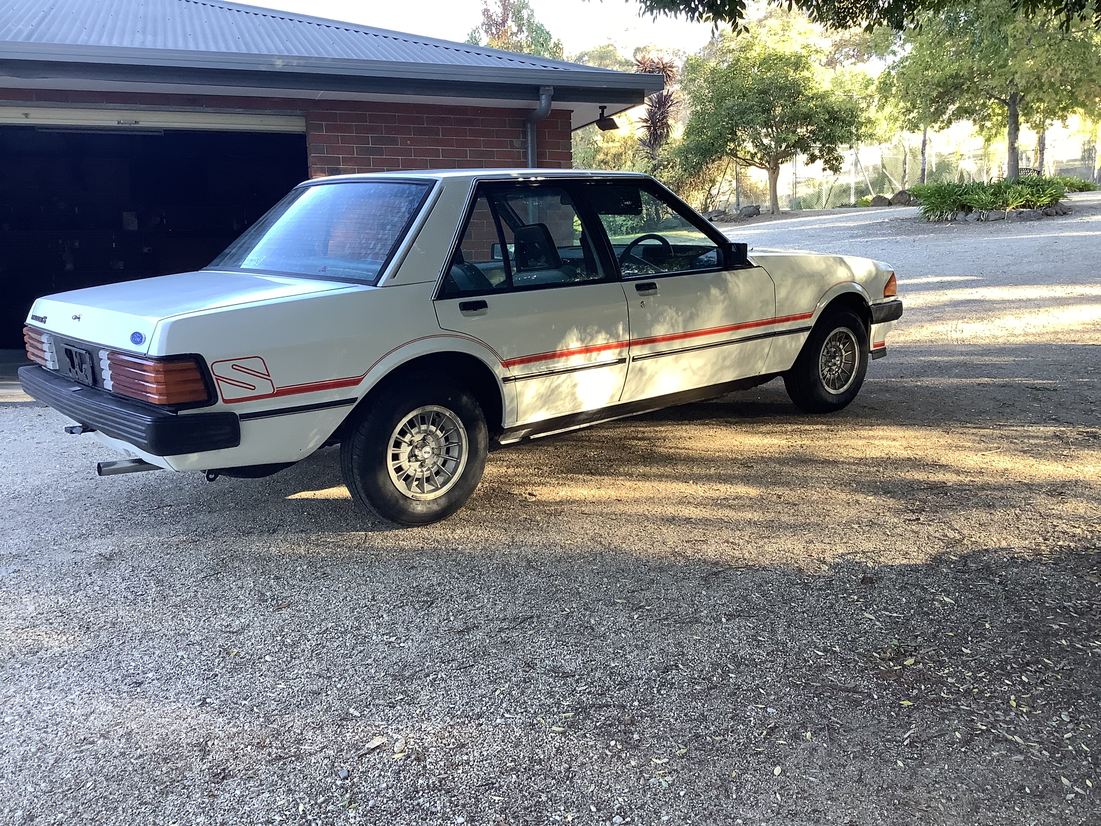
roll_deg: +1.1
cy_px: 413
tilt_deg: -8.0
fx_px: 986
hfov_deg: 58.4
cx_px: 550
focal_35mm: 31
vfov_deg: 45.4
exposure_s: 1/120
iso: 80
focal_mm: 3.3
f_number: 2.4
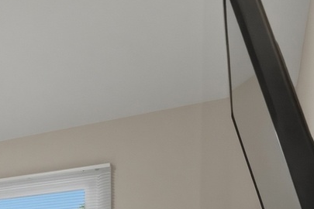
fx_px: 509
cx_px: -308
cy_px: 290
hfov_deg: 19.5
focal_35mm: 58
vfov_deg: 20.6
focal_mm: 14.6
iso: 1000
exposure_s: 1/125
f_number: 7.1
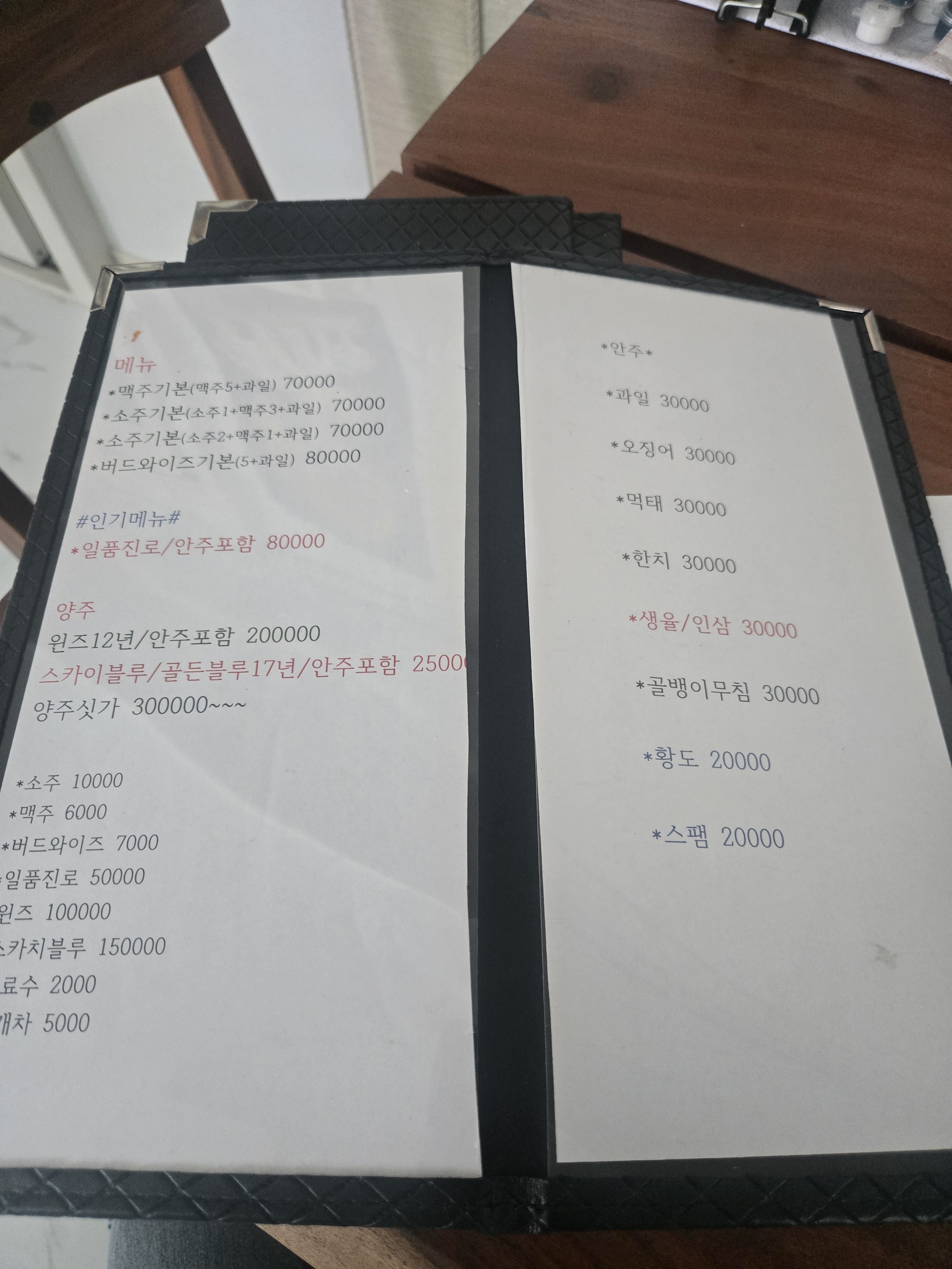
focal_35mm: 23
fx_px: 843
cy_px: 634
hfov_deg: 58.9
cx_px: 476
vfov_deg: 73.9
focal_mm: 5.4
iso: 800
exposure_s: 1/120
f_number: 1.8
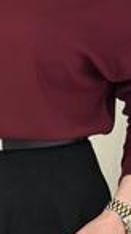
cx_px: -66
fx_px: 1181
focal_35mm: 191
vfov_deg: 11.3
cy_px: 89
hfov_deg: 6.3
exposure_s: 1/100
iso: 64
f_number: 1.78
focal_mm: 6.86
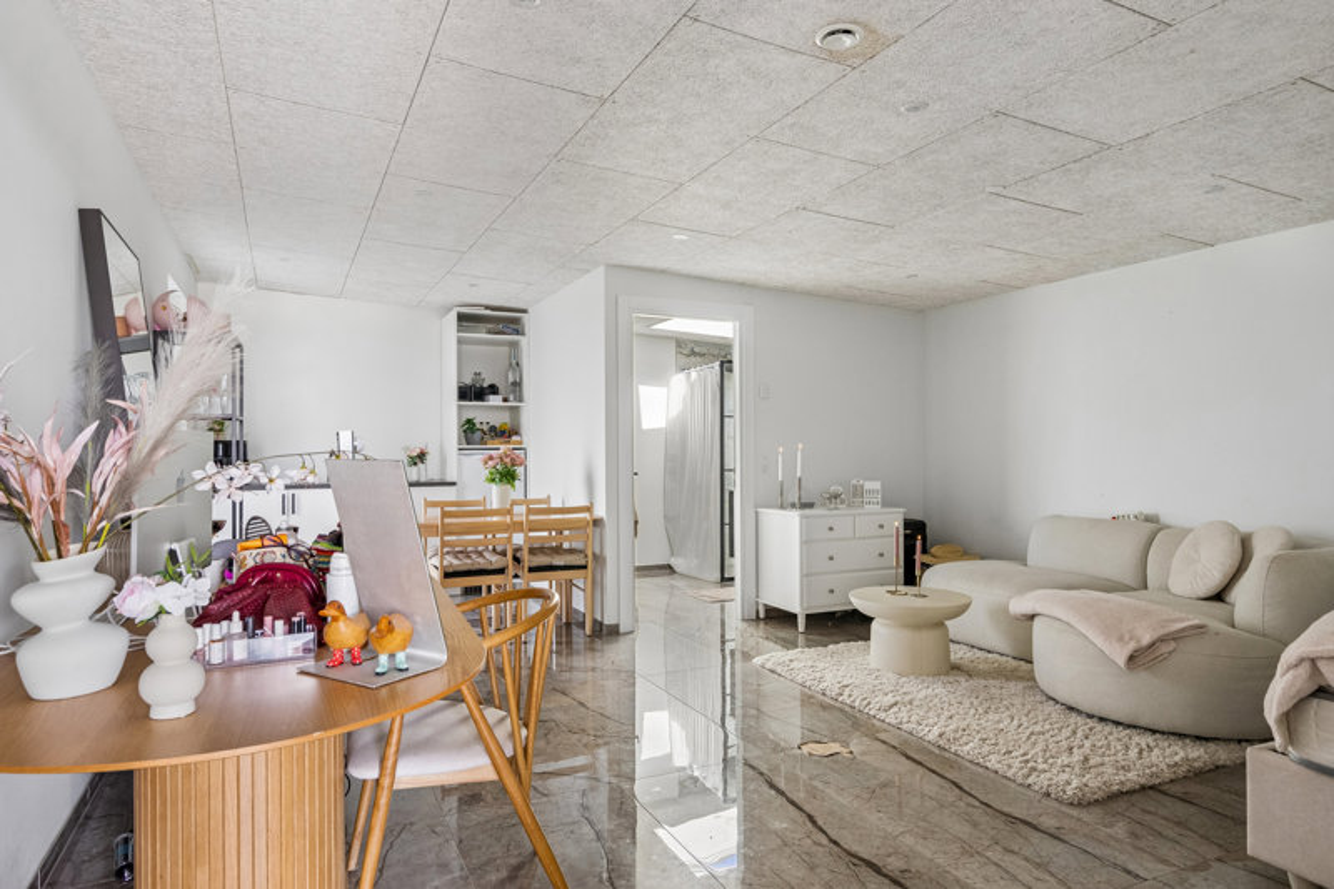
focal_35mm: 21
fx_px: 778
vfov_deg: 59.5
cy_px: 444
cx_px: 667
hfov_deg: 81.2
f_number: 7.1
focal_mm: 21
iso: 1000
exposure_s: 1/60
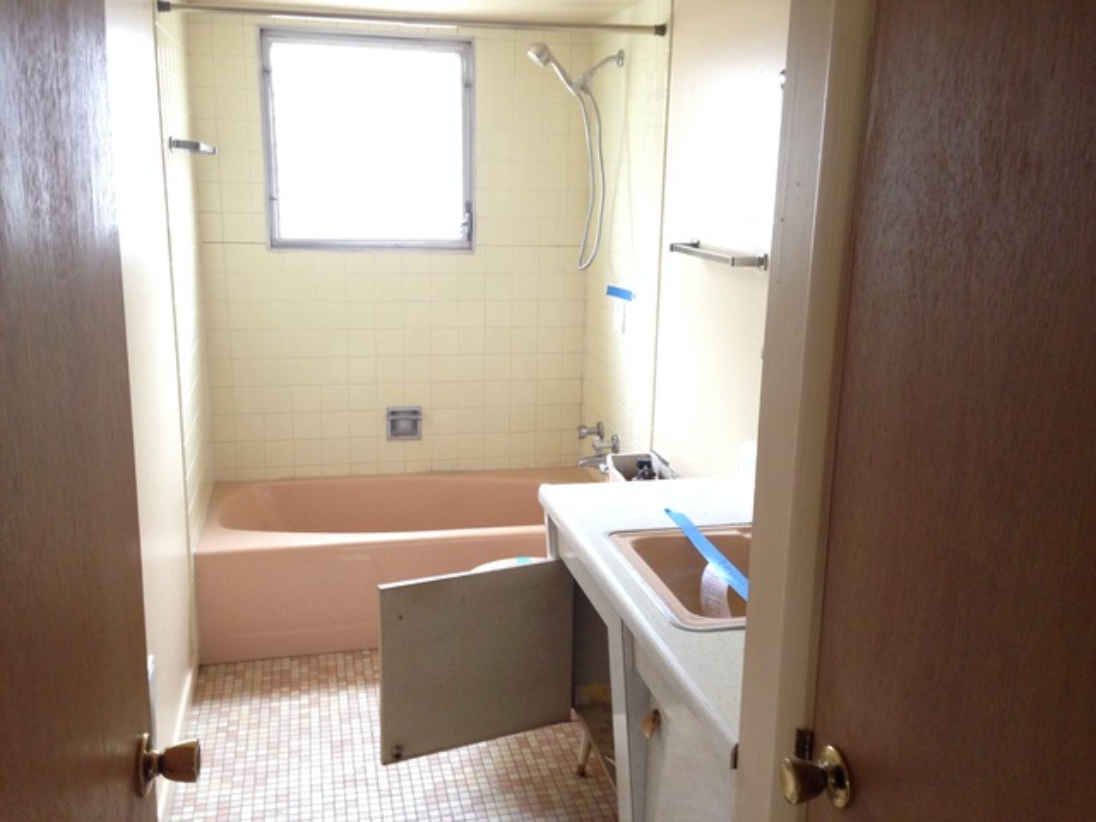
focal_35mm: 33
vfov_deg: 42.9
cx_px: 548
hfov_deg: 55.4
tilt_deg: -14.2
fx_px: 1045
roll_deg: -1.8
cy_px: 411
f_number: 2.4
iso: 160
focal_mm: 4.12
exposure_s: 1/20
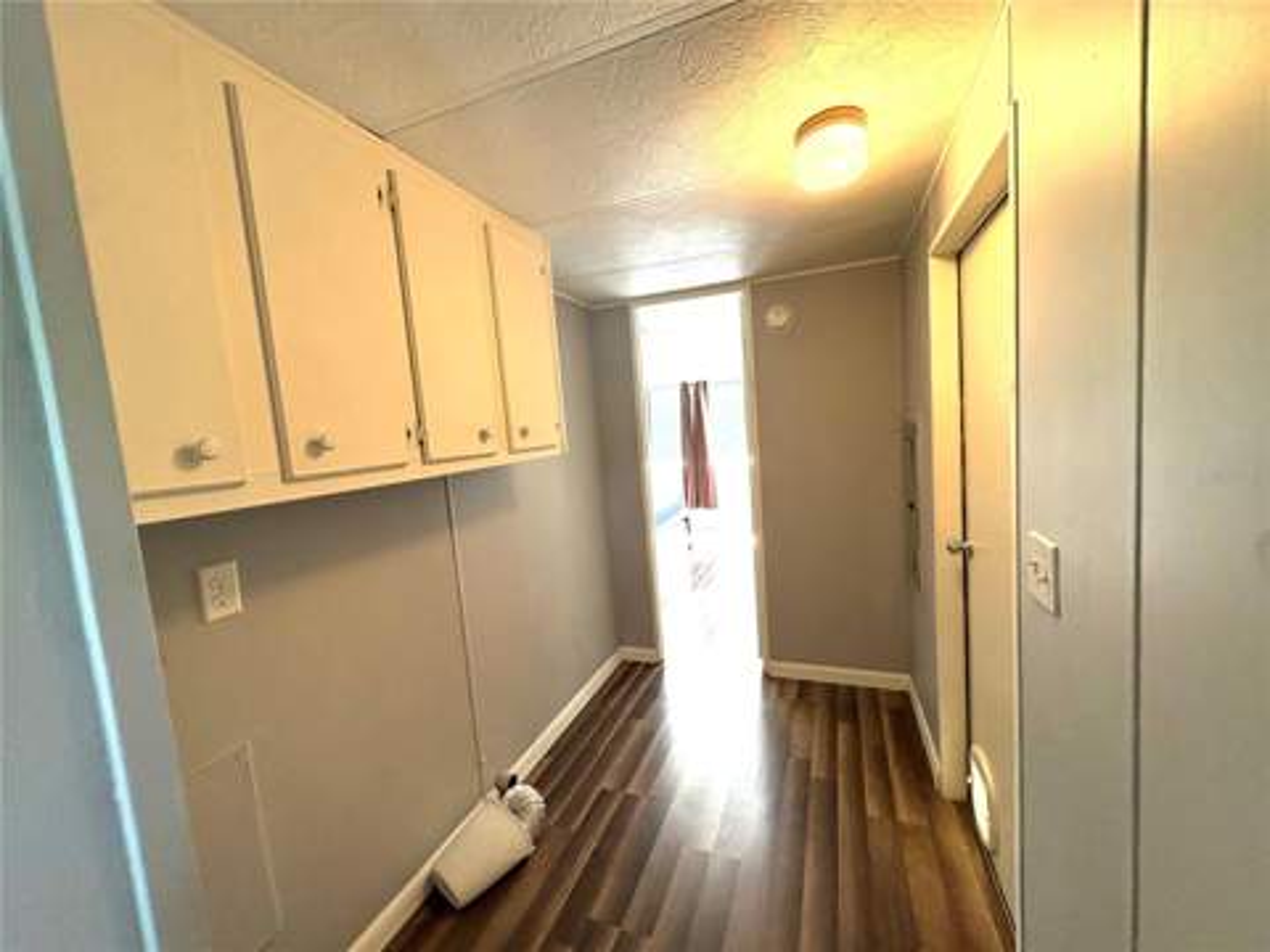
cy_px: 476
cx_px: 635
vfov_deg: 85.7
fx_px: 514
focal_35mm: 14
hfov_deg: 102.1
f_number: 2.2
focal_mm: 2.22
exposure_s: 1/60
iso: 200
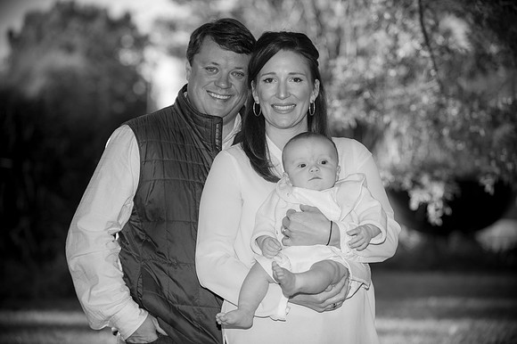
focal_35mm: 95
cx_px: 258
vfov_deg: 14.4
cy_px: 172
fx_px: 1363
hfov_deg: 21.5
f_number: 4
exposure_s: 1/320
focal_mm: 95
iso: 100
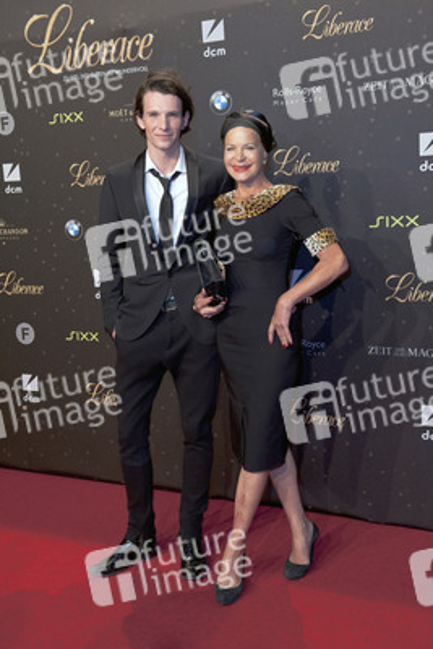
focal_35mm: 48
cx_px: 216
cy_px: 324
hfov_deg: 28.1
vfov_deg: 41.1
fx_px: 865
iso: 1250
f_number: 5.6
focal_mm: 48
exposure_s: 1/100
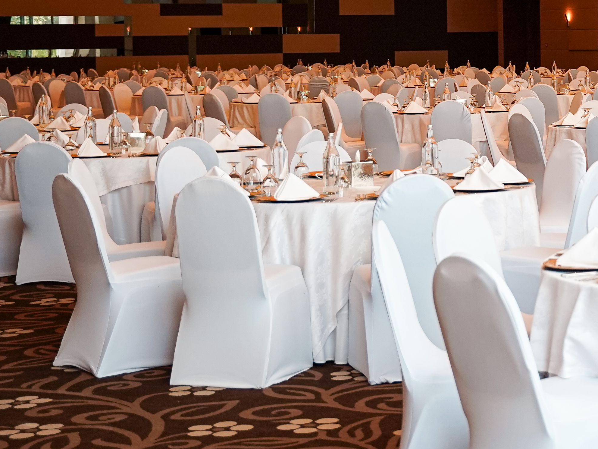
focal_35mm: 95
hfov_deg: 19.1
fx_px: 1647
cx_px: 775
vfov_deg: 15.4
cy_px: 66
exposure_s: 1/500
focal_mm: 32.8
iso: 500
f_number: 2.8
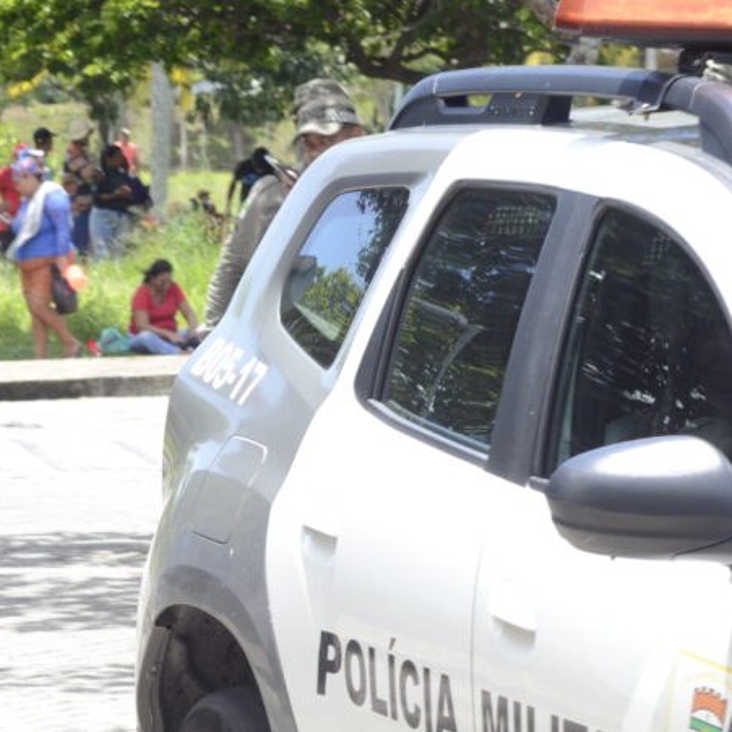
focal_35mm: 231
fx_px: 5527
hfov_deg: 7.6
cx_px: 370
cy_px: 485
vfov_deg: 7.6
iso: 400
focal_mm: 80
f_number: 9
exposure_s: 1/200
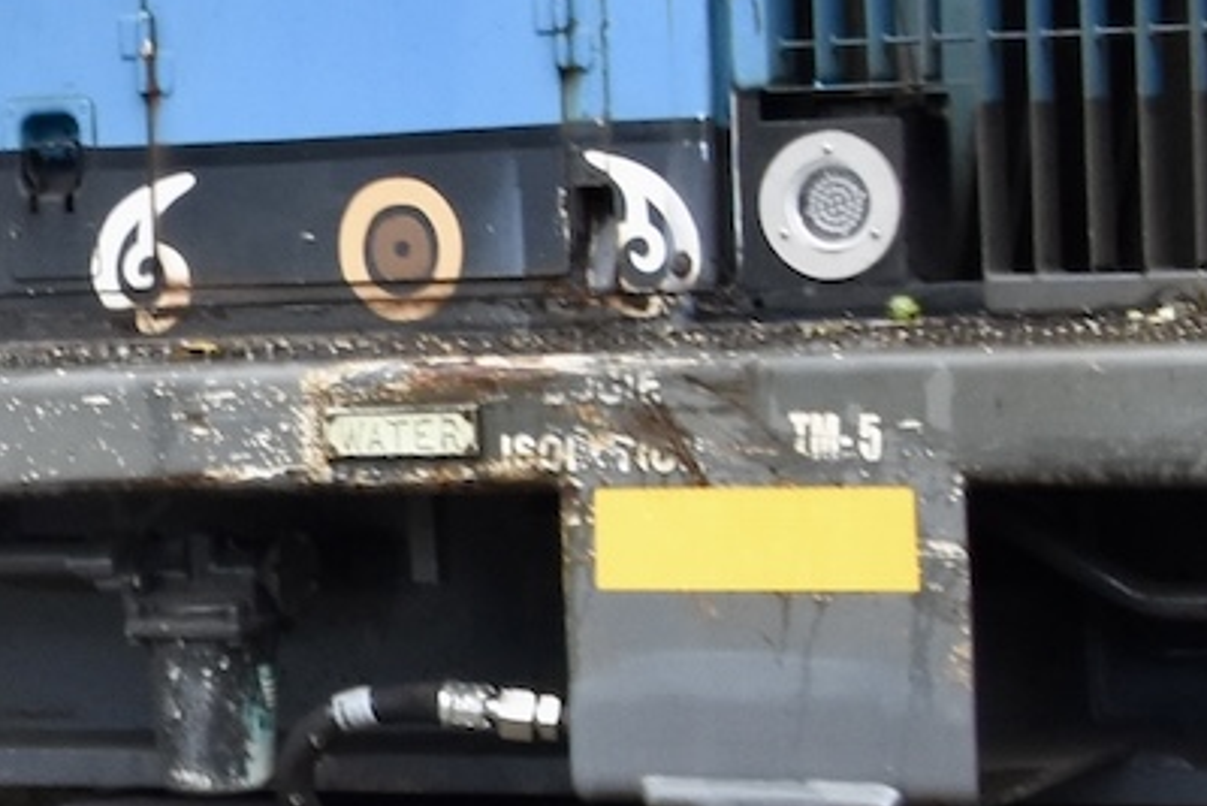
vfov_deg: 8.4
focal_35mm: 162
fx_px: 5433
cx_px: -637
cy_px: 66
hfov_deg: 12.1
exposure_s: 1/400
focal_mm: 18
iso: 800
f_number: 8
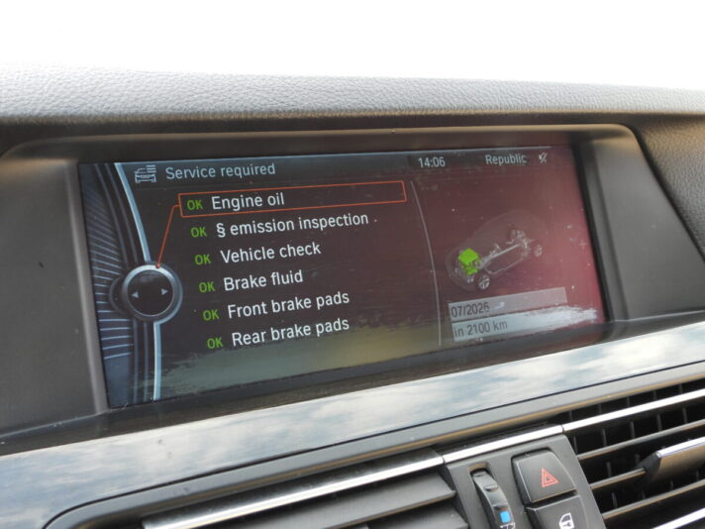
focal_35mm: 38
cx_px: 352
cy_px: 264
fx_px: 774
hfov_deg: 49.0
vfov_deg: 37.7
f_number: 3.2
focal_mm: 6.8
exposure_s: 1/50
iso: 100
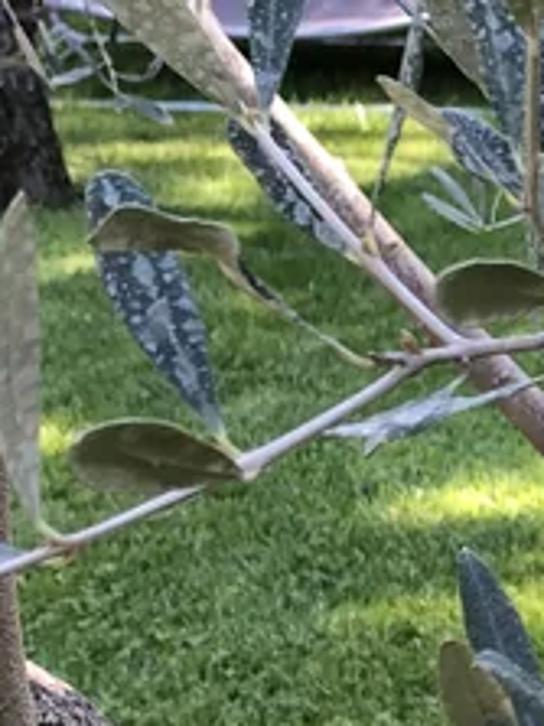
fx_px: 2810
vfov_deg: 14.7
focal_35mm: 134
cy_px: 448
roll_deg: +0.7
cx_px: 831
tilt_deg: -16.7
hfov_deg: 10.6
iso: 32
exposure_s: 1/120
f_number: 1.8
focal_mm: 3.99
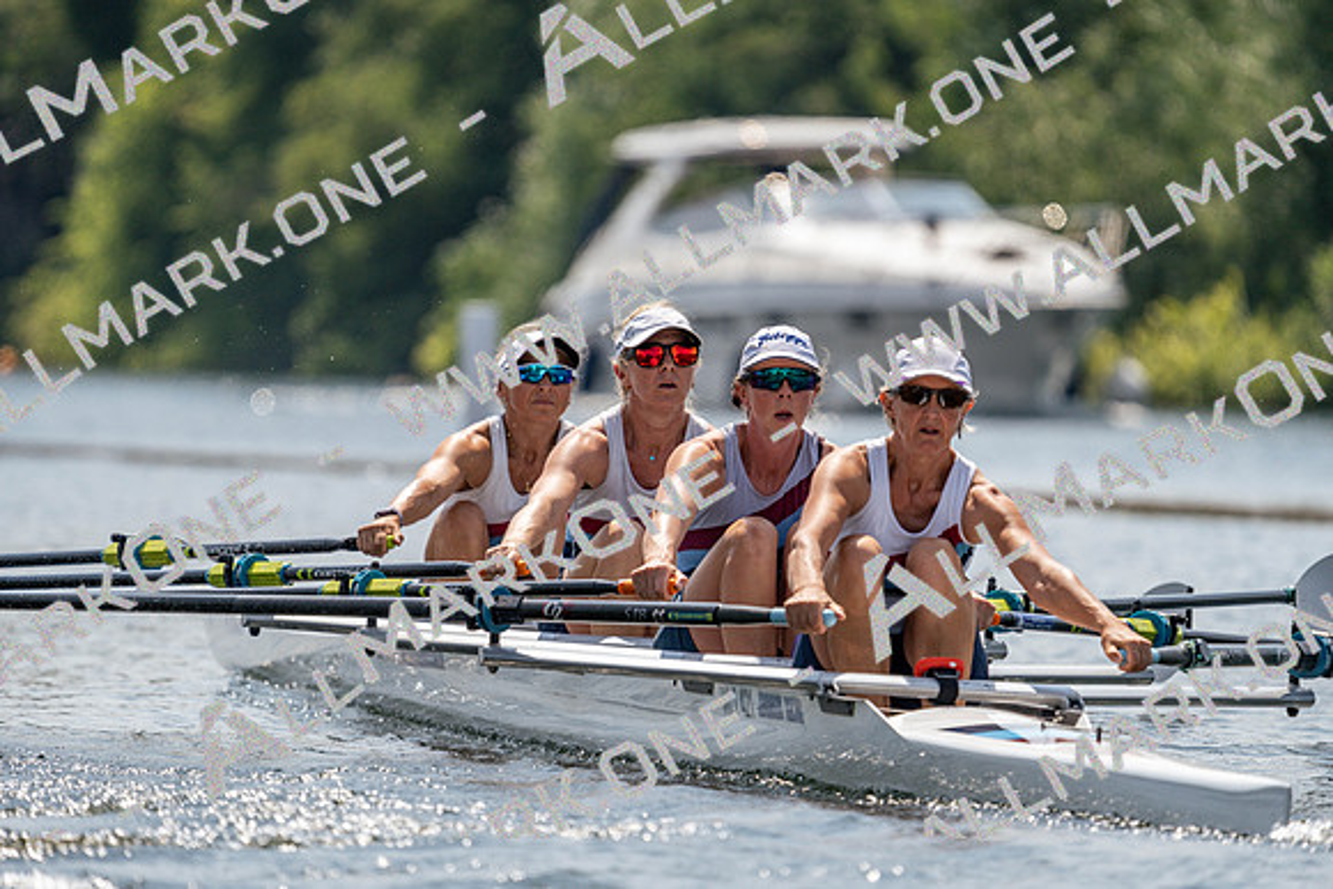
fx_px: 16443
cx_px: 666
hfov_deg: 4.6
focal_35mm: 444
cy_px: 444
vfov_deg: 3.1
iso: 160
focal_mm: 444
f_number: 6.3
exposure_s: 1/1600
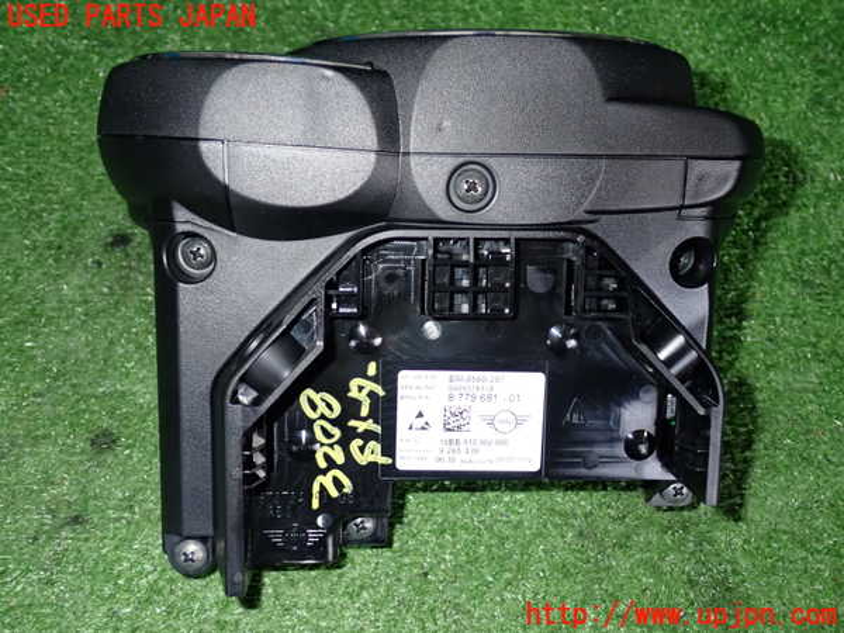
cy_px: 316
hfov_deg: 51.4
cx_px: 422
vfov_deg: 39.7
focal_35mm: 36
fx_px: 878
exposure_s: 1/40
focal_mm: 6.37
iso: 250
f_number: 7.1
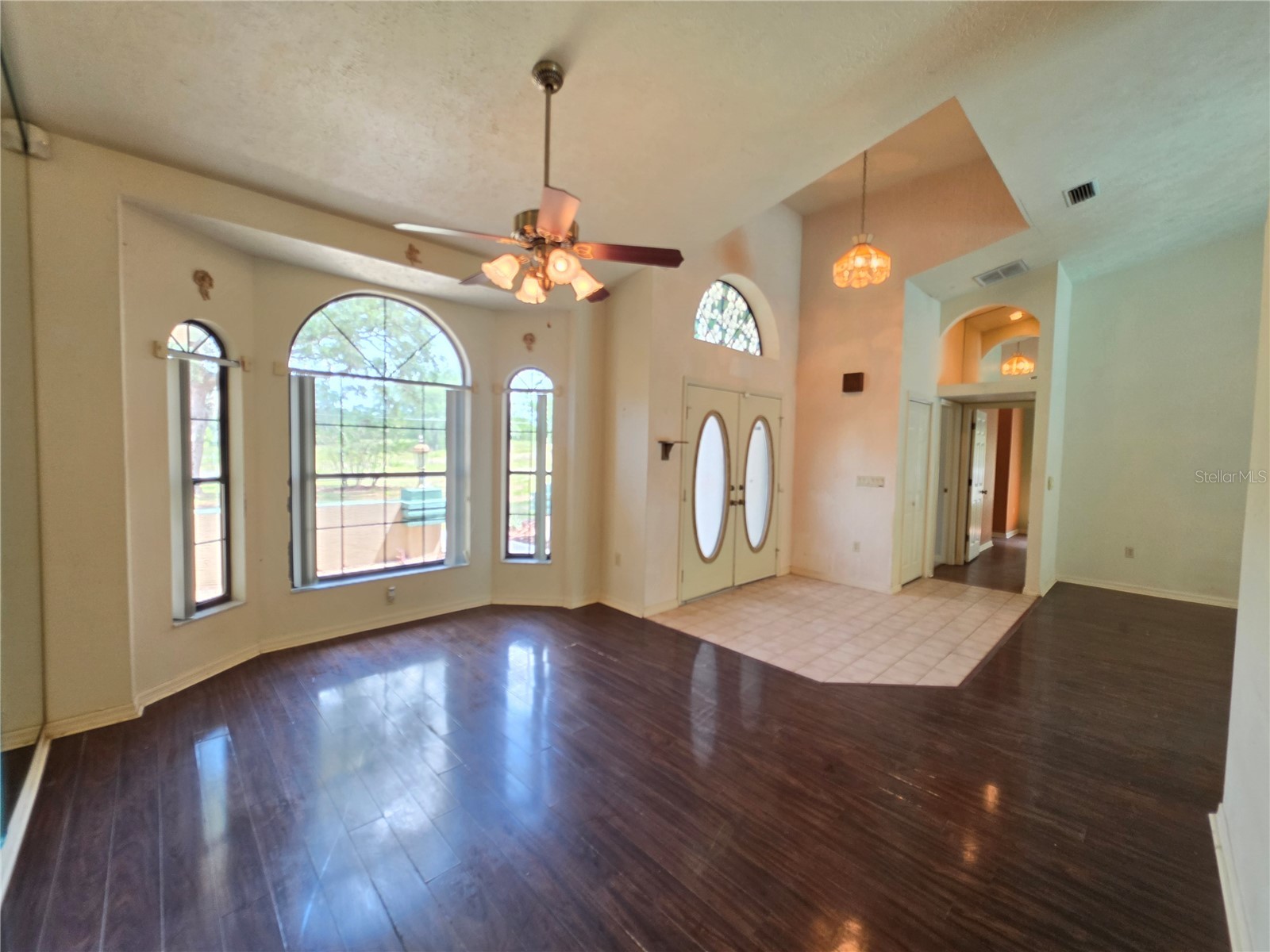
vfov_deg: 89.9
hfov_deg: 106.2
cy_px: 476
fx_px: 477
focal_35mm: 13
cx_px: 635
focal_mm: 2.2
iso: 125
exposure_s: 1/120
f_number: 1.9
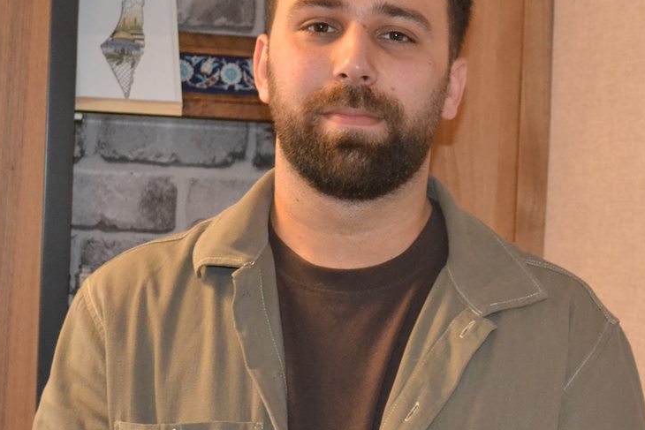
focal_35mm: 101
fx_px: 1810
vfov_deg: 13.6
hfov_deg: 20.1
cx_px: 422
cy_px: 253
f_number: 5
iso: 3200
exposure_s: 1/60
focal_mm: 36
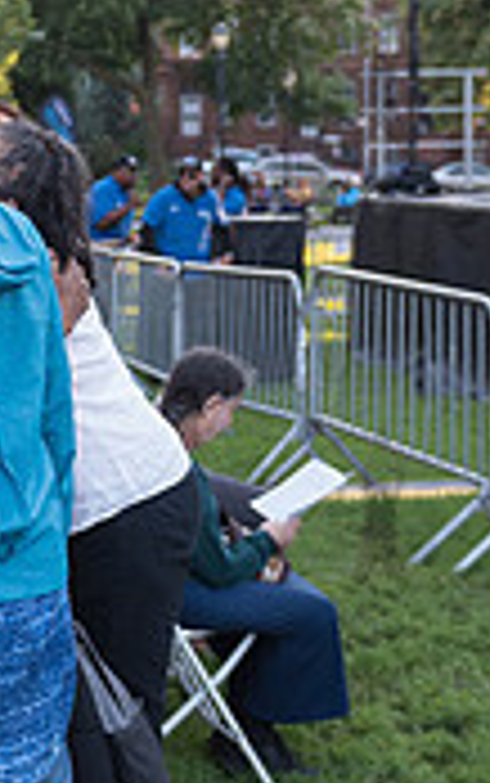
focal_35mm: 95
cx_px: -202
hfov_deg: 13.2
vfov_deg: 21.8
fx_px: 2026
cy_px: 286
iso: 800
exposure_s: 1/640
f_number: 2.8
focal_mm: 28
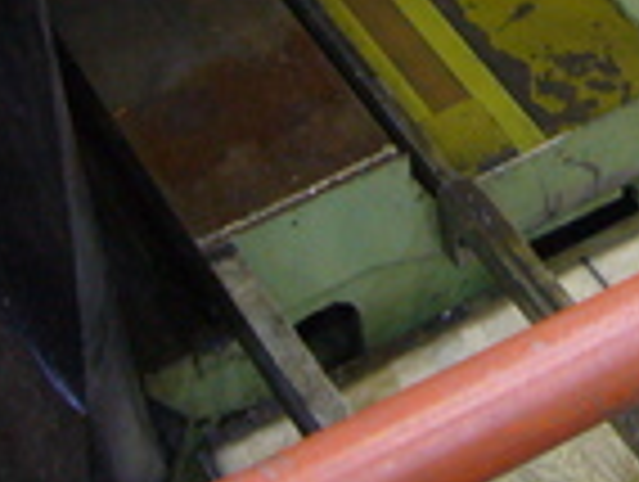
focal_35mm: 118
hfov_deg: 16.4
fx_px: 2182
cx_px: 612
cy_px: -275
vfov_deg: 11.9
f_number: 2.8
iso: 200
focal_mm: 5.8
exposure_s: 1/8
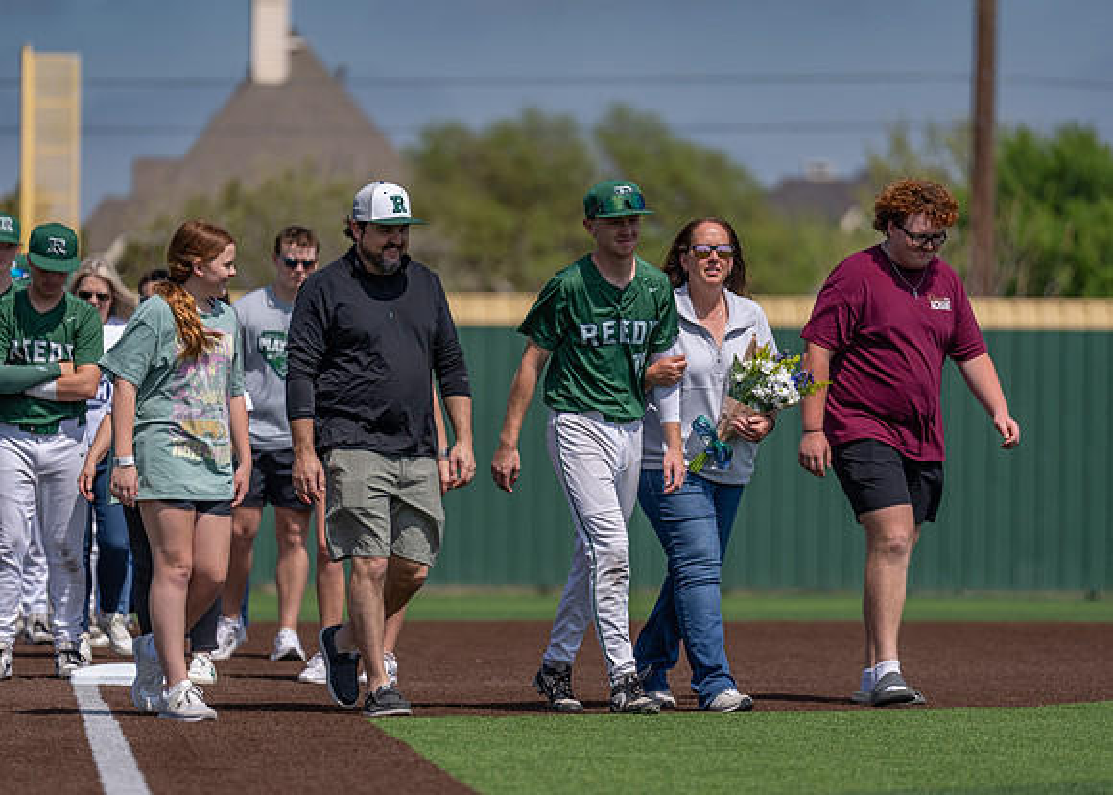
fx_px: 7347
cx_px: 541
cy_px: 388
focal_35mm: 232
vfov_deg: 6.2
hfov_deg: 8.7
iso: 100
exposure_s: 1/3200
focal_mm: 200
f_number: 2.8
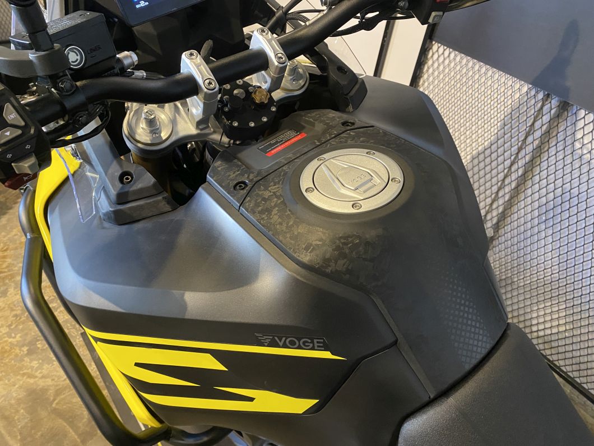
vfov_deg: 53.1
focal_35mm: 26
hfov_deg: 67.3
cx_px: 297
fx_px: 446
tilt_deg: -40.7
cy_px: 223
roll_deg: -8.1
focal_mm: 4.25
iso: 500
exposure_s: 1/40
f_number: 1.8
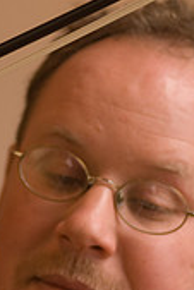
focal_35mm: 498
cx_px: 28
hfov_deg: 2.8
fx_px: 4020
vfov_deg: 4.1
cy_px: 276
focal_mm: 125
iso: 320
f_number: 2.8
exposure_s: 1/60
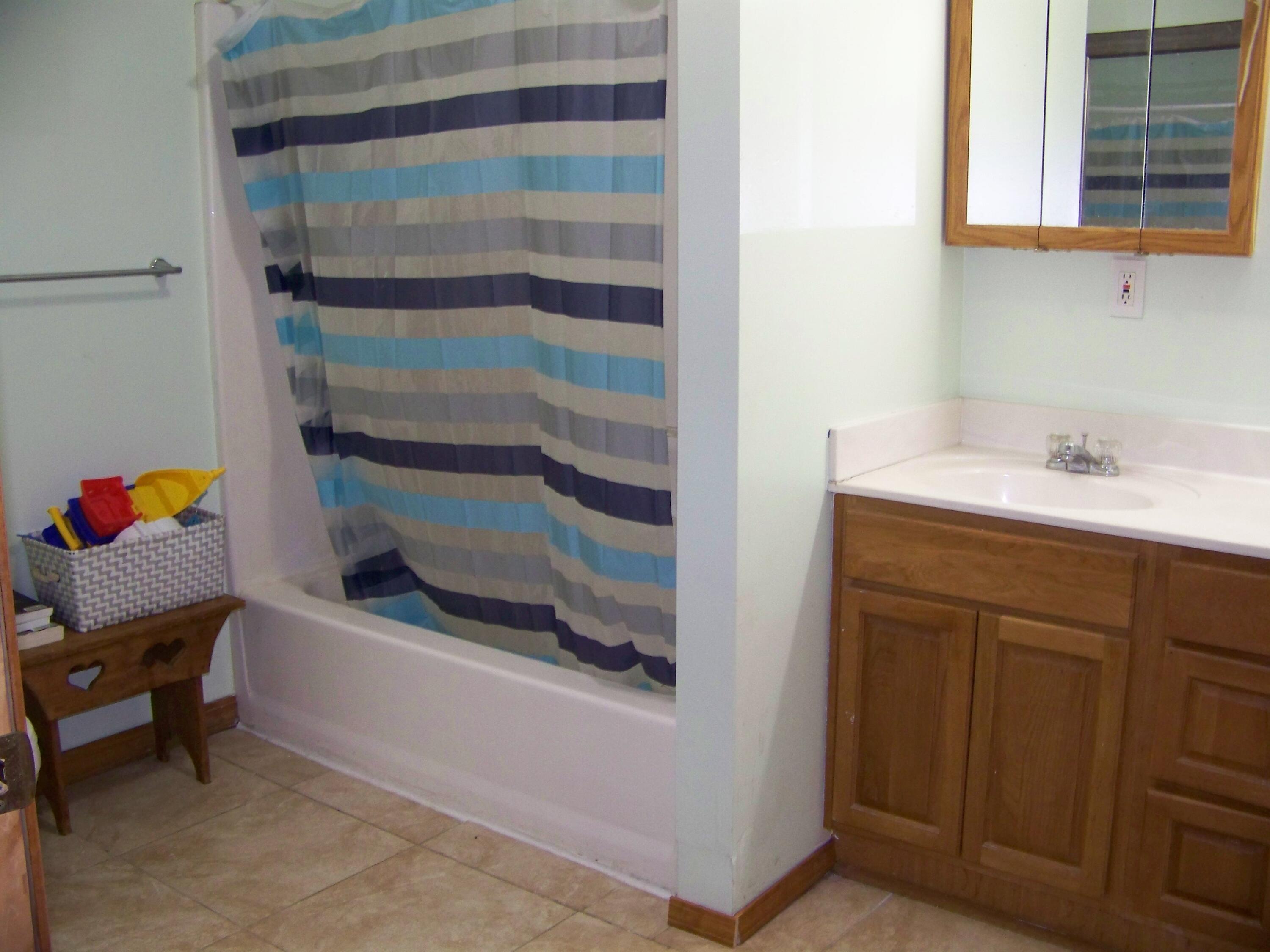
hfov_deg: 51.4
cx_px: 635
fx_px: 1321
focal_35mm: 36
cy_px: 476
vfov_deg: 39.7
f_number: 2.8
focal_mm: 5.85
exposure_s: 1/30
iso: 200
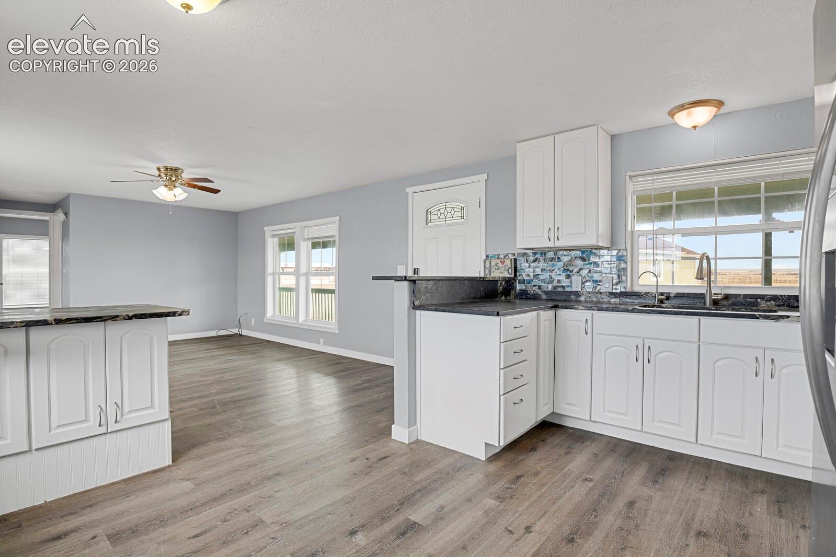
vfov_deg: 70.4
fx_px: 395
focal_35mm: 17
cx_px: 418
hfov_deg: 93.3
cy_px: 278
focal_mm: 17
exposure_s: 1
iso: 250
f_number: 8
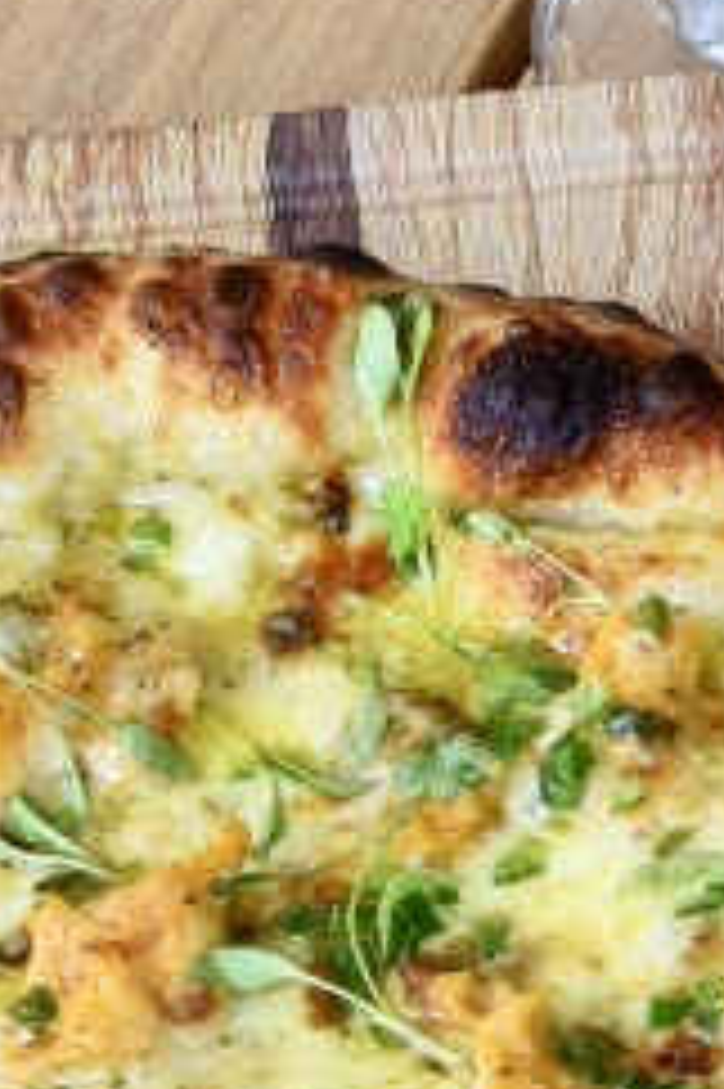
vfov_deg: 7.4
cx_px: 2311
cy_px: 2174
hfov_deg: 4.8
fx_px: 8096
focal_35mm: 268
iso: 500
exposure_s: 1/250
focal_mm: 40
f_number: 11
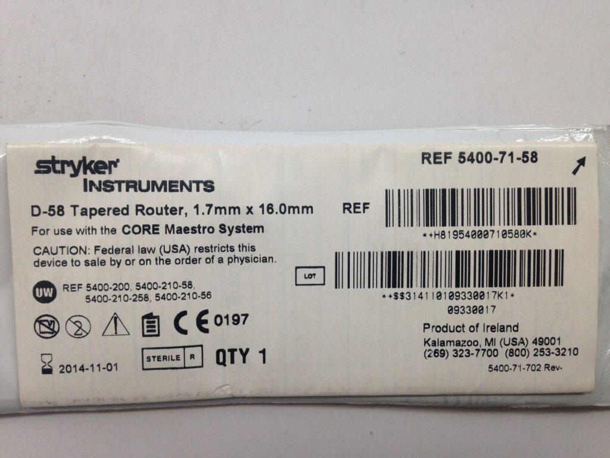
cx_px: 305
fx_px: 582
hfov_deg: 55.4
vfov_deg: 42.9
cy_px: 229
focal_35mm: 33
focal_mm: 4.12
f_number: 2.4
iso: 64
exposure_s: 1/60
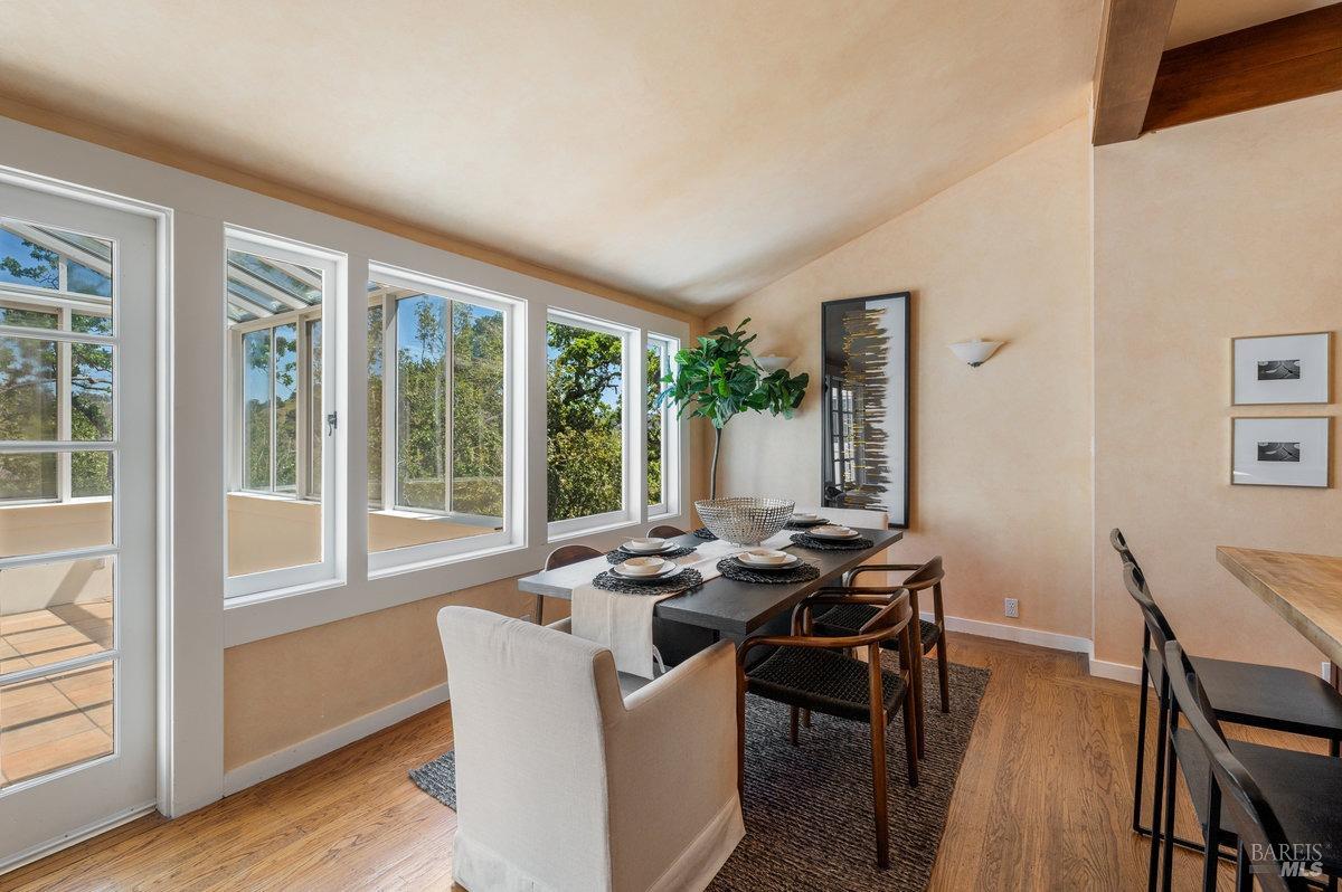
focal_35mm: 16
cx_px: 671
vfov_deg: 75.4
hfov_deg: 98.6
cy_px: 446
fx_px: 577
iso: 200
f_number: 9
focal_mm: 15.5
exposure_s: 1/30
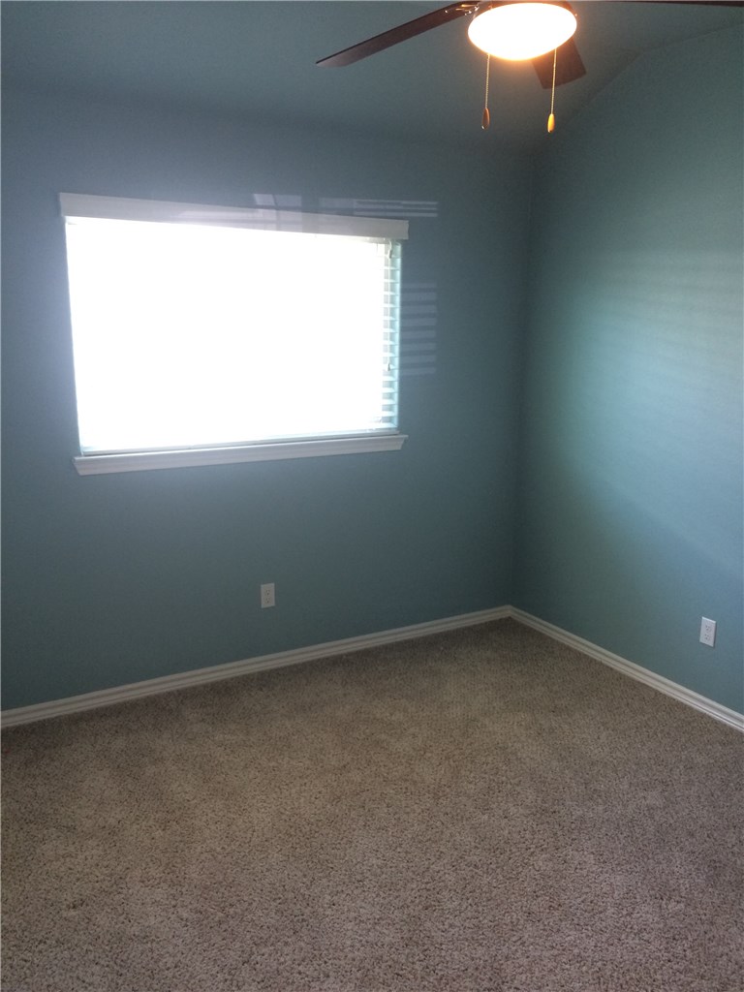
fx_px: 831
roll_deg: +0.1
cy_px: 496
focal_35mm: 29
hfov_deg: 48.2
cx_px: 372
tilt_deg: -13.8
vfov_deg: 61.7
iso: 125
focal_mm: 4.15
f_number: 2.2
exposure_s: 1/30
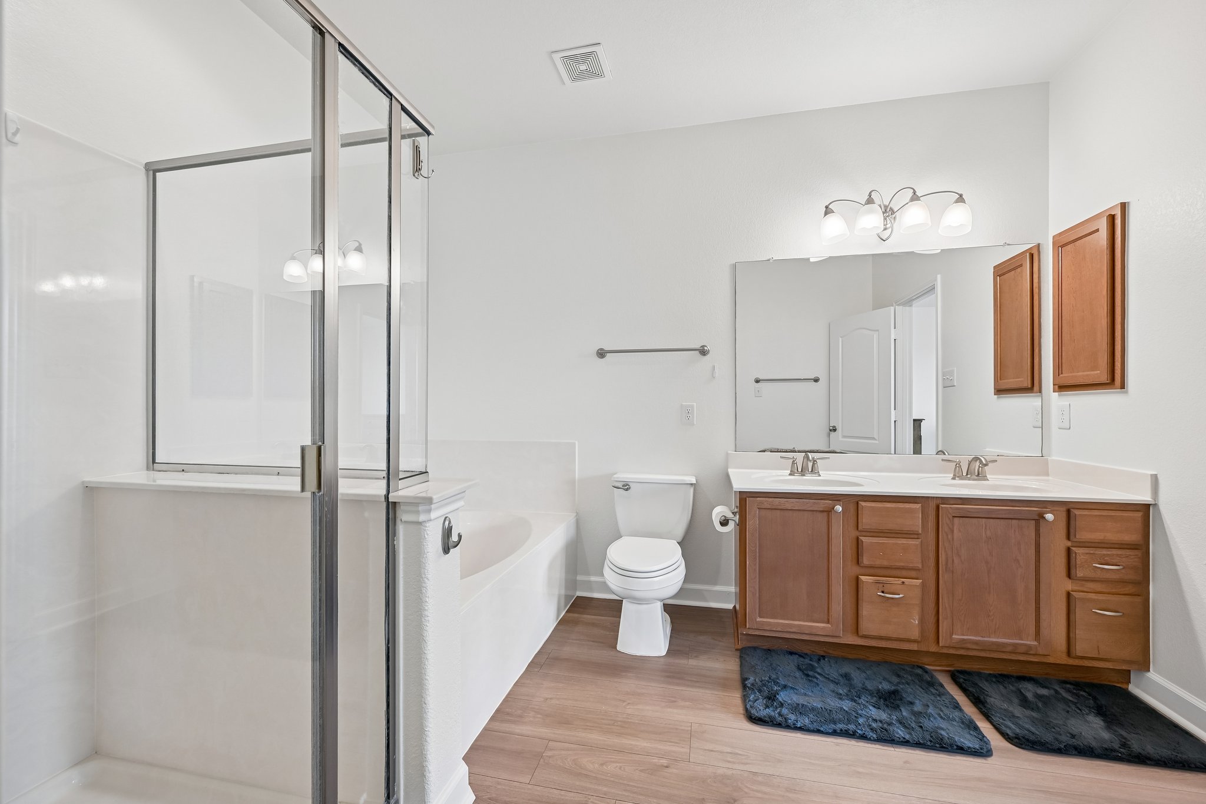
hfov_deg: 104.3
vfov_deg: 81.2
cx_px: 603
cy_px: 402
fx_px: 469
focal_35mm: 14
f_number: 8
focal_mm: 14
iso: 220
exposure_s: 1/15
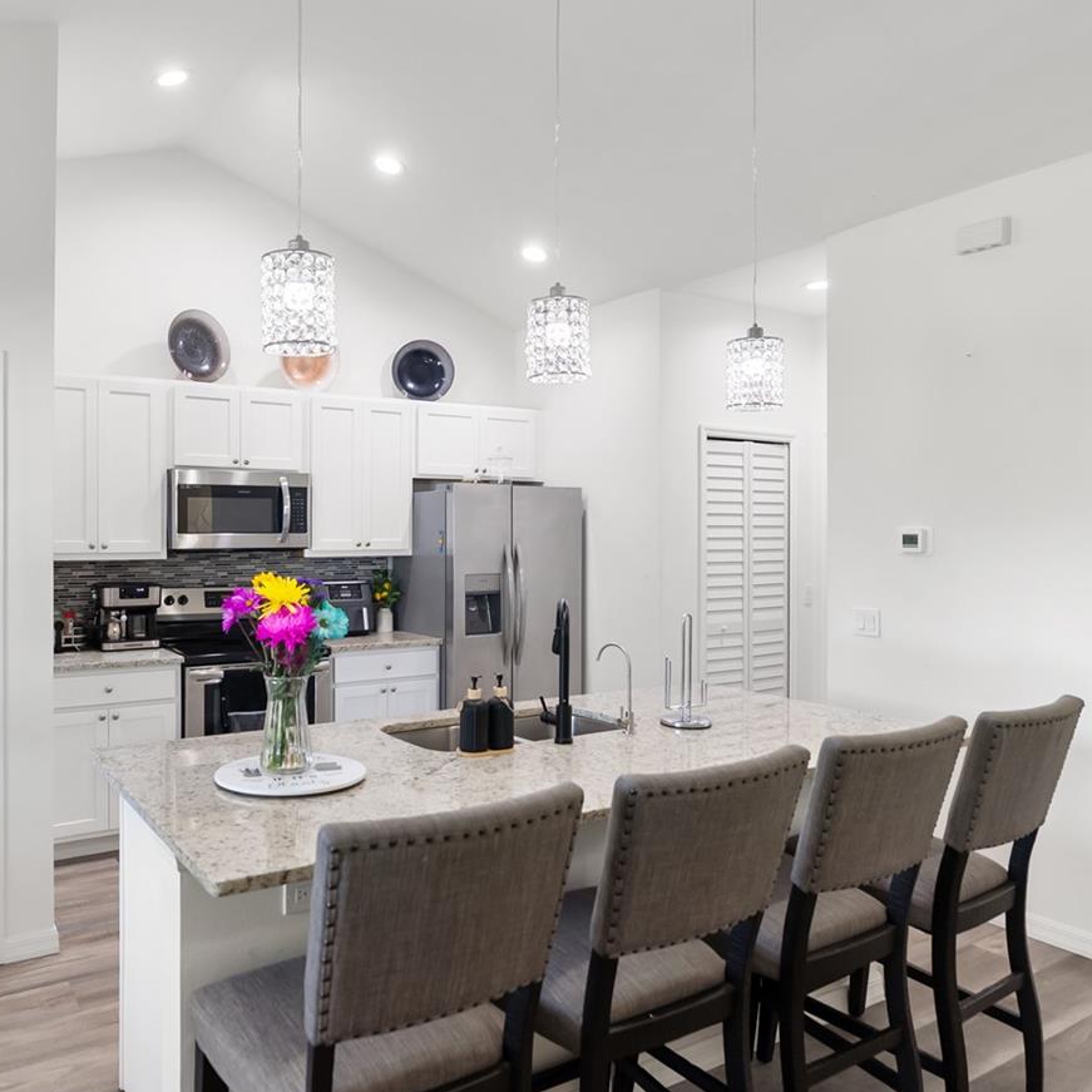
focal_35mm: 25
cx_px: 411
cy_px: 545
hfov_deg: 62.1
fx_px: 892
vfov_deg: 62.9
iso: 200
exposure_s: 1/80
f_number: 2.8
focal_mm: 16
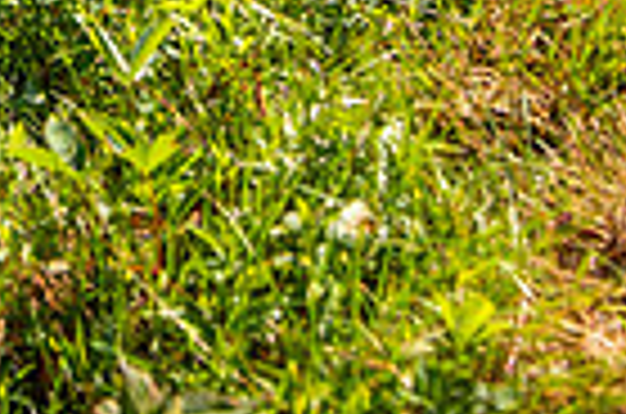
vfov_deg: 16.4
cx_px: -54
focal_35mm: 67
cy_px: -369
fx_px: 1162
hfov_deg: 27.7
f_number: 5
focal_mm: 16
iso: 100
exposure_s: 1/400
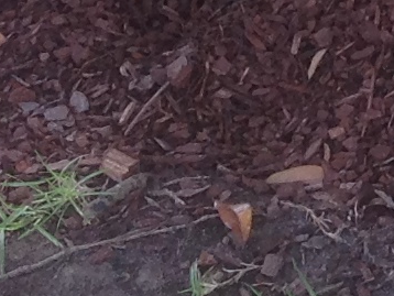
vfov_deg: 5.6
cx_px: 759
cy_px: -528
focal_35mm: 253
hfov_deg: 7.5
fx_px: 2882
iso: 50
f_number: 2.4
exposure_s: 1/153
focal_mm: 4.28
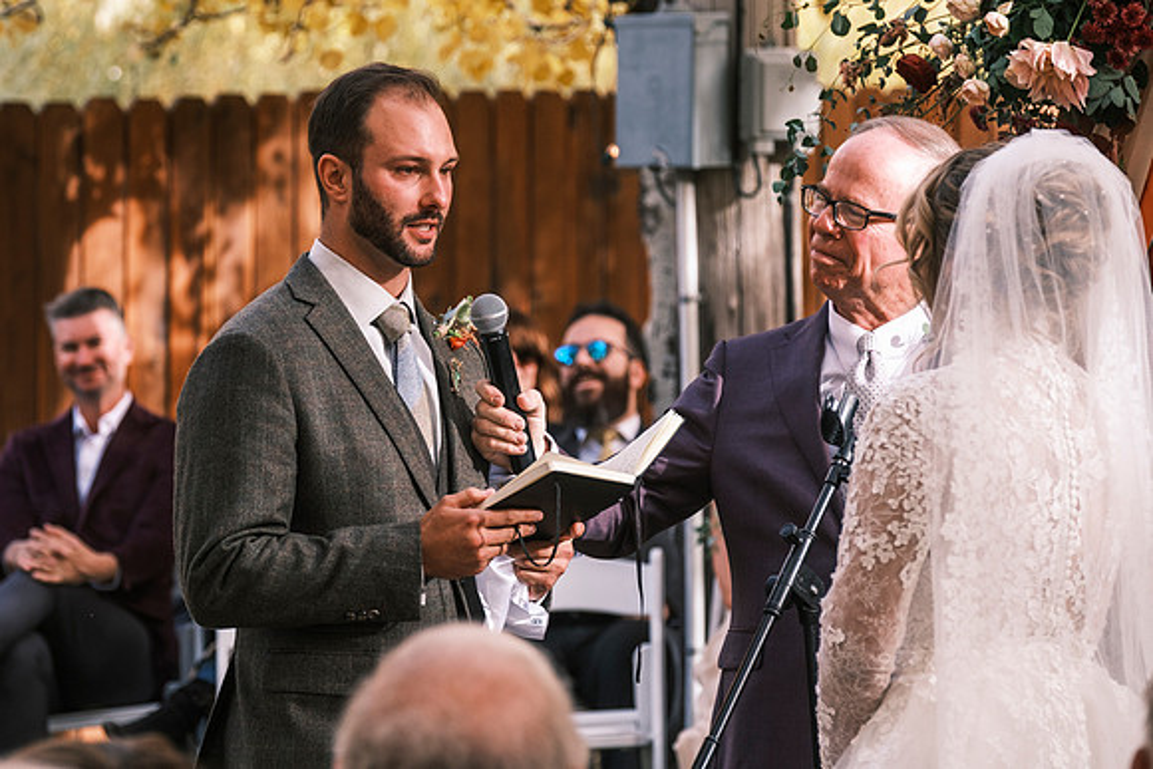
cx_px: 443
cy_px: 296
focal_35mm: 196
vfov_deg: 7.0
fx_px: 6269
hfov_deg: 10.5
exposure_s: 1/500
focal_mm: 106
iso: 400
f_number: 4
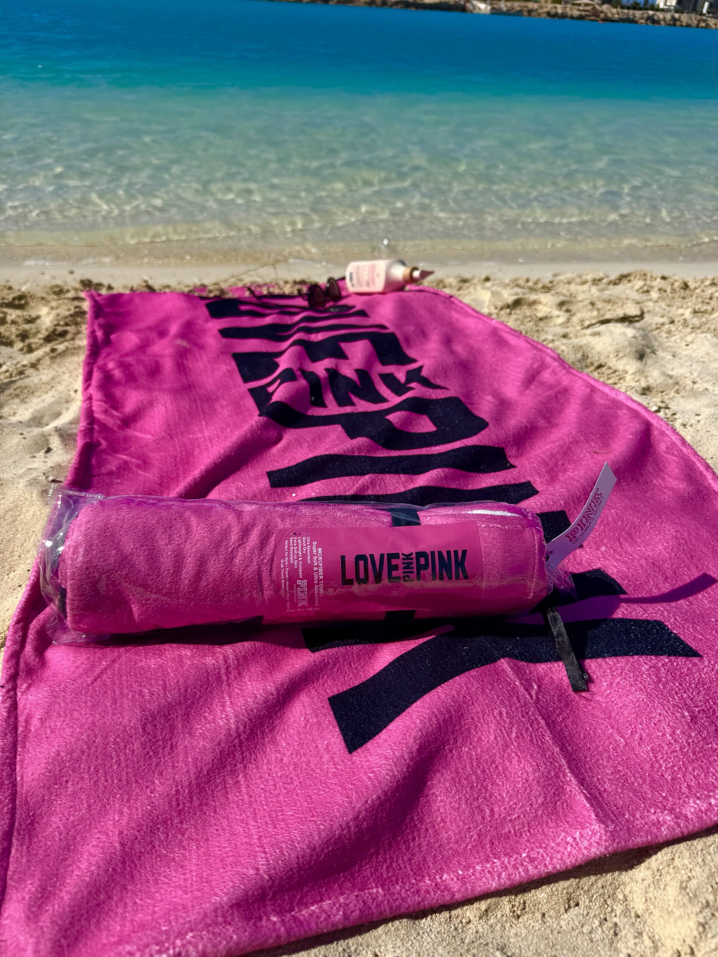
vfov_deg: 71.6
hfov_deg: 56.8
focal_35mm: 24
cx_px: 359
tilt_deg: -32.5
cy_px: 478
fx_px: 664
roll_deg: -4.0
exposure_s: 1/5814
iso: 80
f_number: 1.78
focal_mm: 6.76
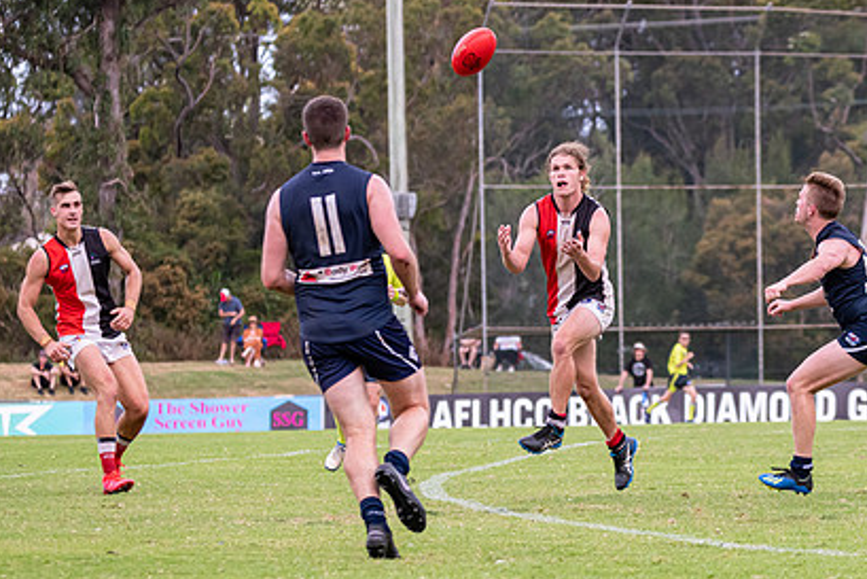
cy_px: 343
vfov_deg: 5.2
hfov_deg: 7.7
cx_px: 650
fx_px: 6432
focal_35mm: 267
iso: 1250
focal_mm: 150
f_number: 6.3
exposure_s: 1/1250
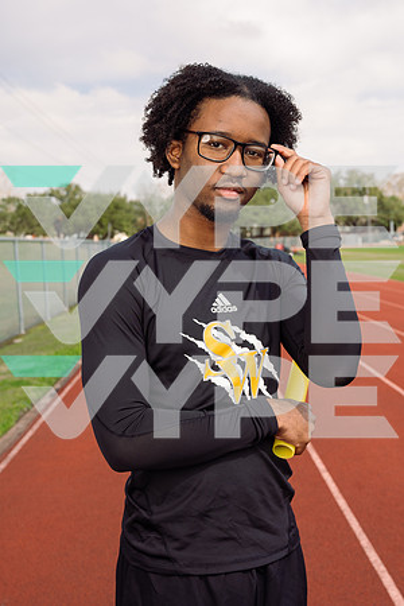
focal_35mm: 50
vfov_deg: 39.6
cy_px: 303
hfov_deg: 27.0
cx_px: 202
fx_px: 842
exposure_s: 1/250
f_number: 7.1
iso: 80
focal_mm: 50
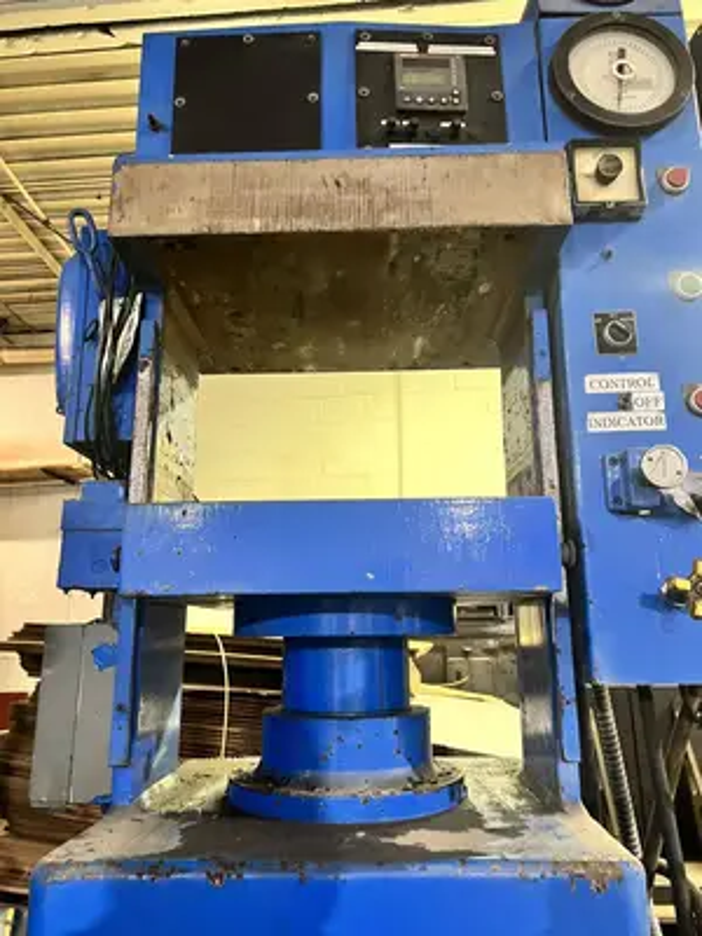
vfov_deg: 67.3
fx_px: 703
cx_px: 351
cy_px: 468
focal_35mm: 26
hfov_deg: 53.1
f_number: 1.5
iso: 400
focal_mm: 5.7
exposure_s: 1/40
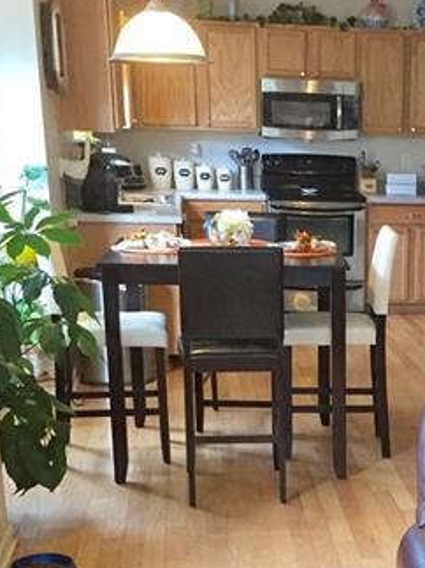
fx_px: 1130
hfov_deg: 20.6
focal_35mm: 69
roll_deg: -2.1
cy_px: 522
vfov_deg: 27.1
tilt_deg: -20.0
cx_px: 425
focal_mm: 4.15
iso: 125
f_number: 2.2
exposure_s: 1/30
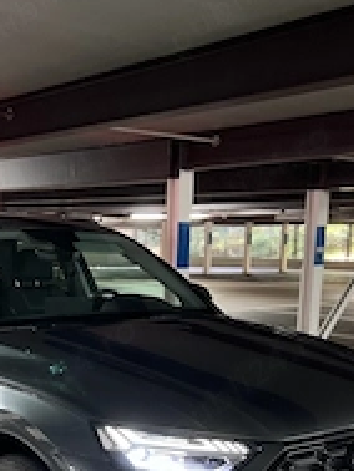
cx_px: 105
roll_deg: -1.1
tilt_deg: -13.1
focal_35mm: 55
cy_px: 411
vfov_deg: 33.3
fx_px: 749
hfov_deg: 26.4
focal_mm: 5.7
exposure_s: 1/33
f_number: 1.5
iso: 500
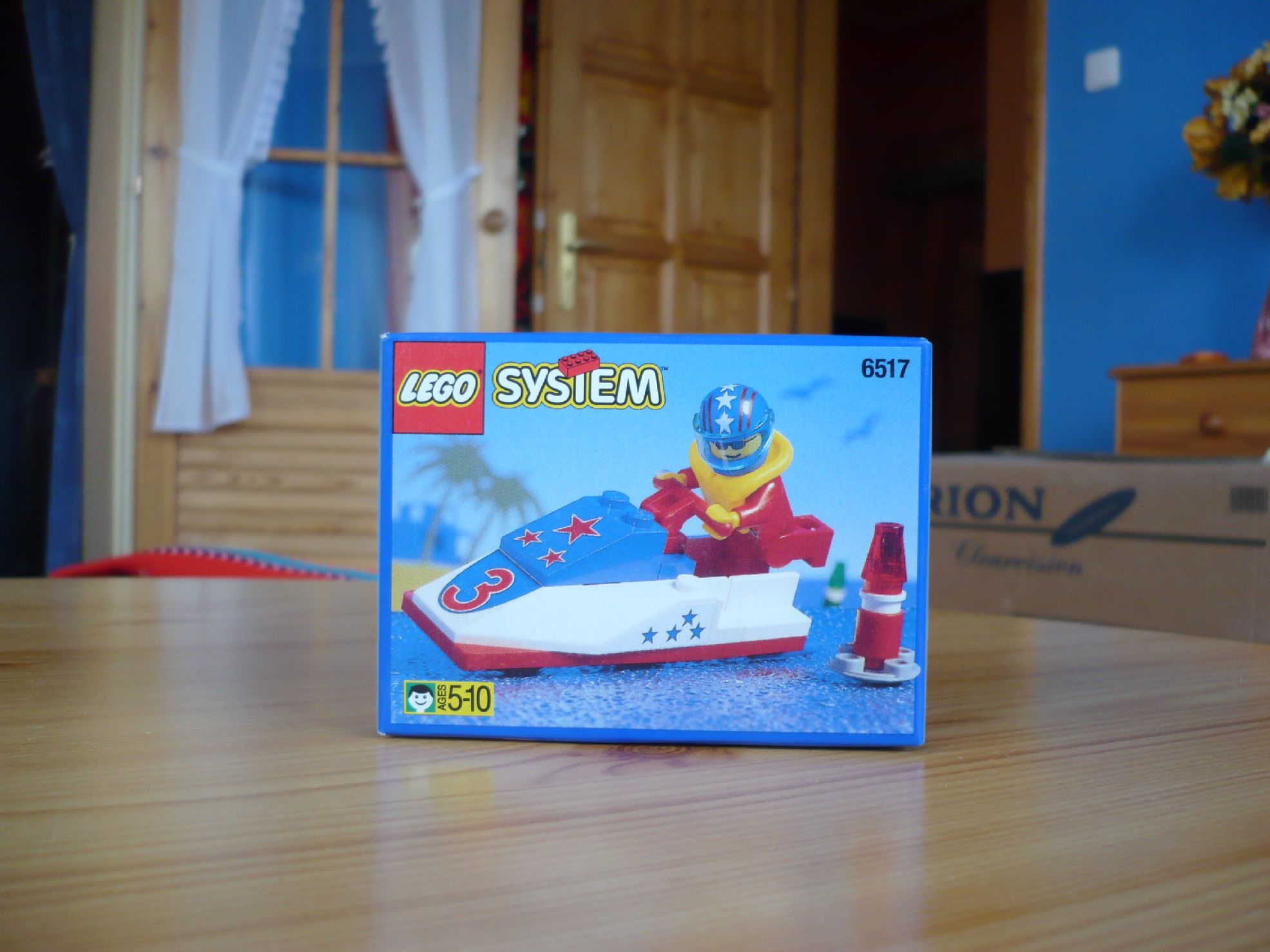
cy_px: 476
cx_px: 635
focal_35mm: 35
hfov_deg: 52.6
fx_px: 1284
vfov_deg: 40.7
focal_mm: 5.8
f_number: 2.8
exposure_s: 1/30
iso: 100
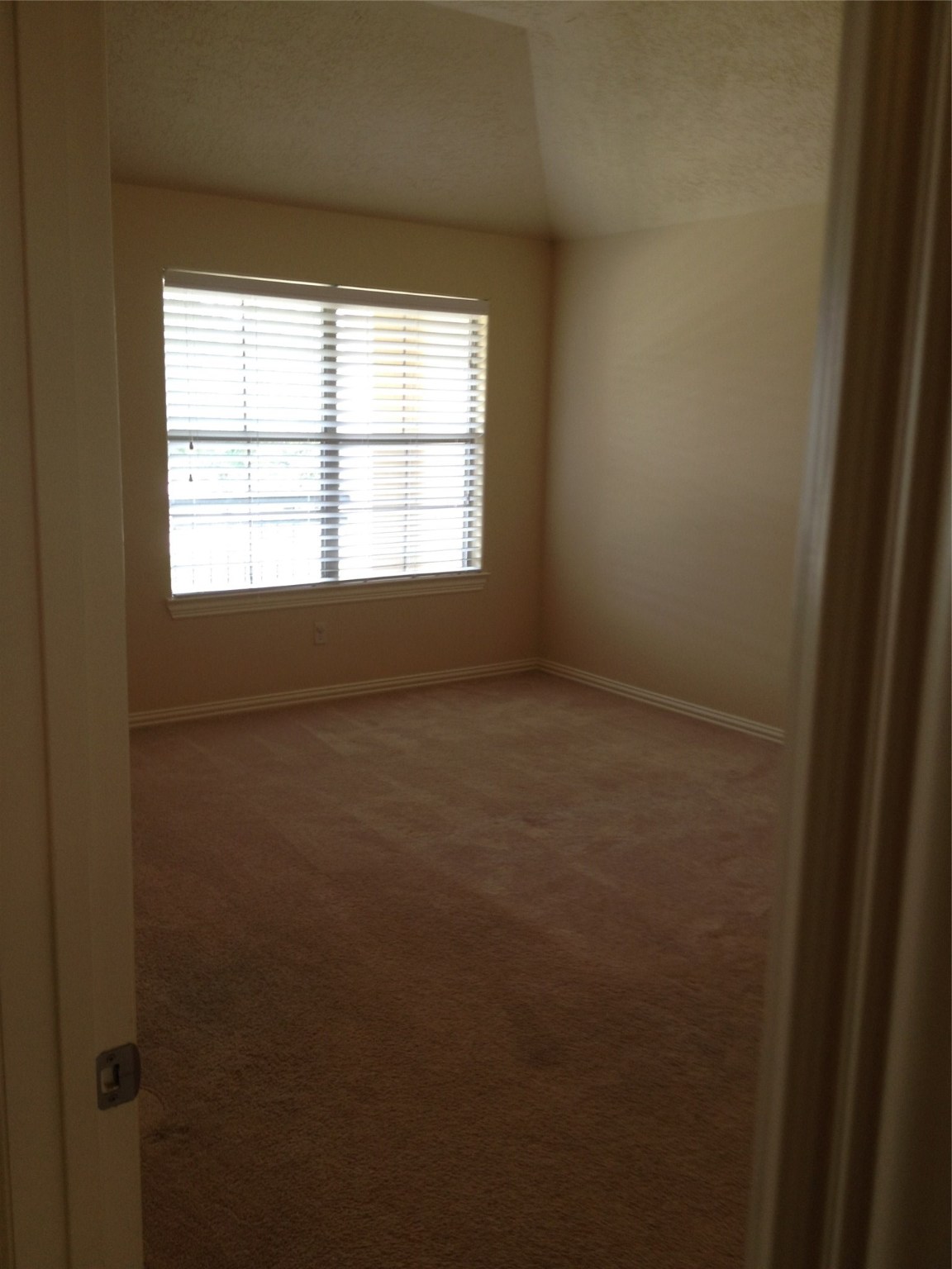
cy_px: 634
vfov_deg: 52.6
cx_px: 476
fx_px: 1283
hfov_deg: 40.7
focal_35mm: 35
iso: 50
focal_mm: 4.28
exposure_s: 1/24
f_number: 2.4
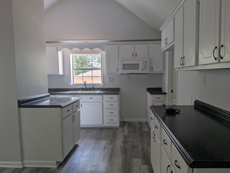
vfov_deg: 56.8
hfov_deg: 71.6
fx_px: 159
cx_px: 115
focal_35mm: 24
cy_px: 86
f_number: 1.7
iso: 32
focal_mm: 4.53
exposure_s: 1/453
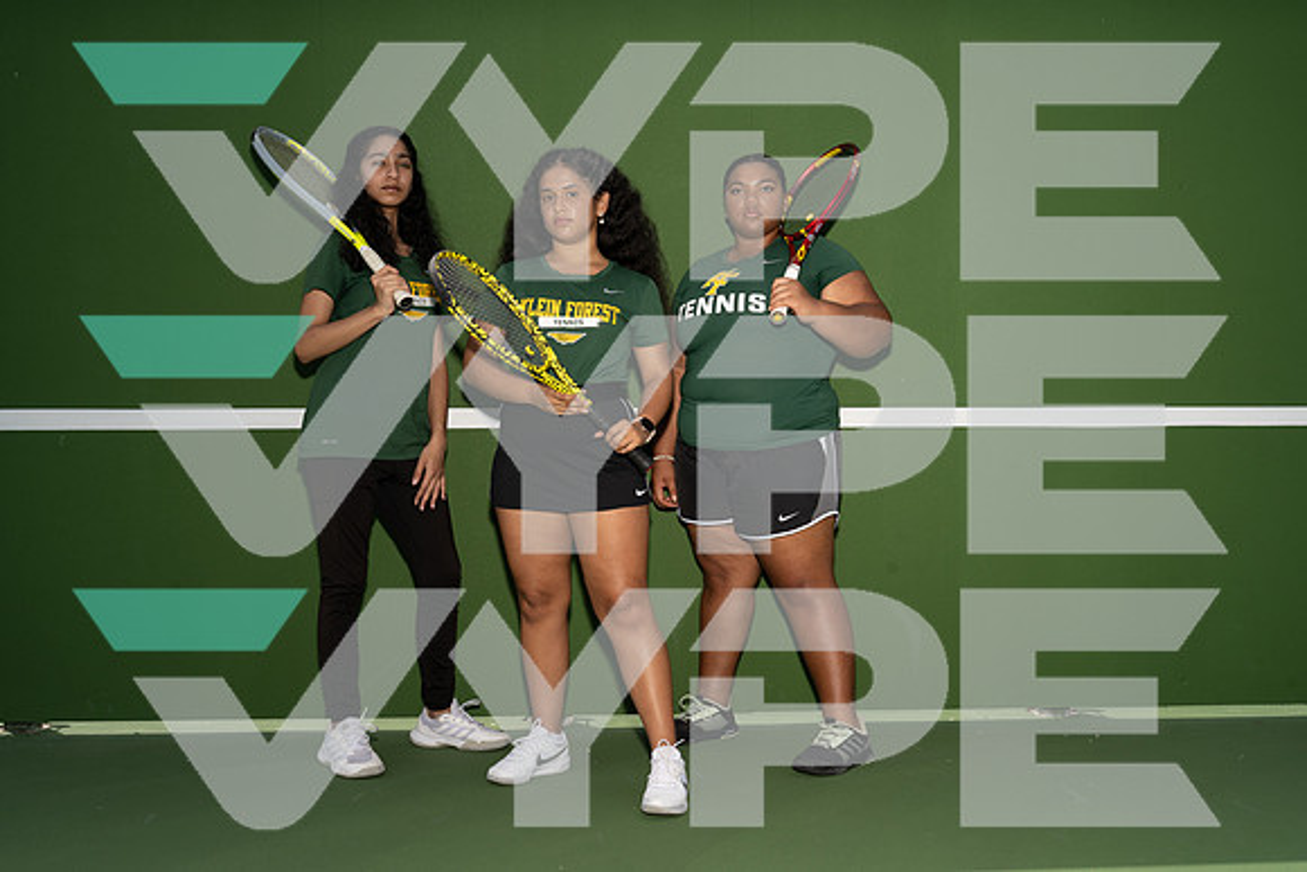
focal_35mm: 35
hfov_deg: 54.4
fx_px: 1271
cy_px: 436
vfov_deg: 37.9
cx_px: 654
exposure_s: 1/250
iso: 100
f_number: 10
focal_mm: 35
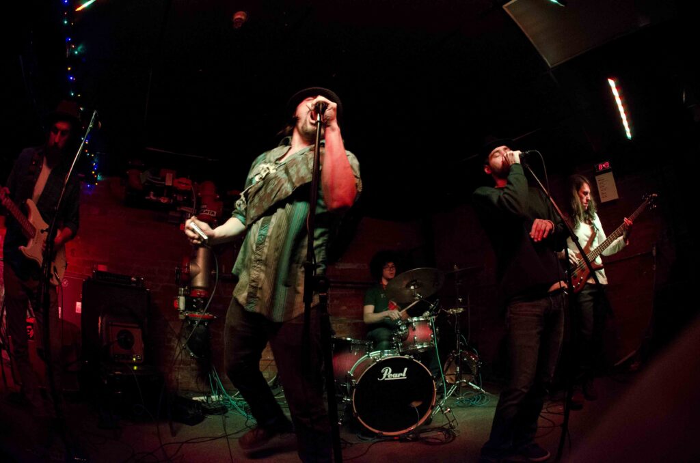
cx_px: 350
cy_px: 232
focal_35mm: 16
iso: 4000
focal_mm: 10.5
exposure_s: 1/80
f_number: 5
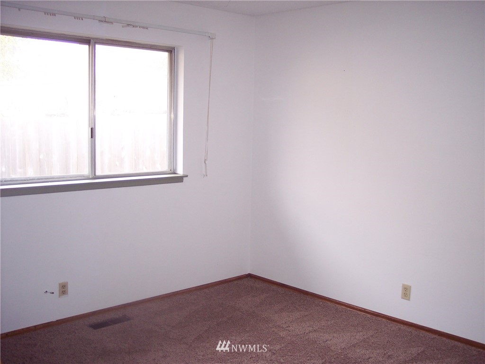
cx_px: 242
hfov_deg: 47.9
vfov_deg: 36.8
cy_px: 182
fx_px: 546
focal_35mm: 39
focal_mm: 8
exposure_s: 1/60
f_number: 2.8
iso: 140
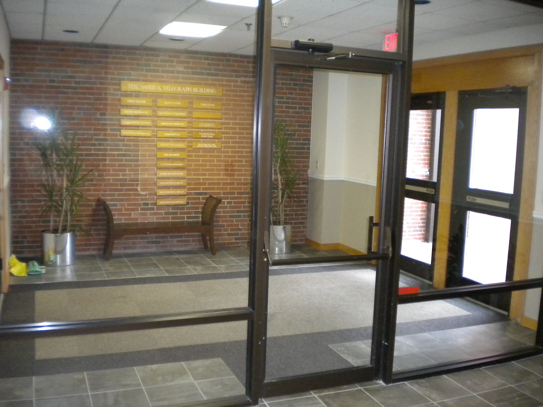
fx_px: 549
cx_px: 272
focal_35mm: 35
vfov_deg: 40.7
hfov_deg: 52.6
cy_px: 204
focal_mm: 6.3
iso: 579
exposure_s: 1/30
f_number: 3.1
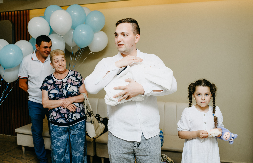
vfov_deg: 34.4
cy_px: 73
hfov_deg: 51.2
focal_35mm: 38
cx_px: 127
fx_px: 264
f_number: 4
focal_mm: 35
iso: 160
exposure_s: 1/160
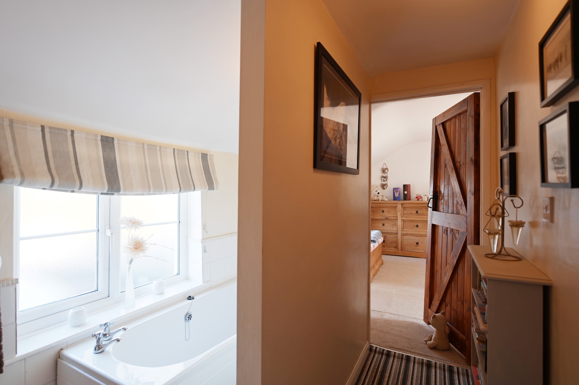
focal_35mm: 18
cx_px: 290
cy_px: 192
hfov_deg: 90.0
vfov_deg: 67.3
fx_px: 289
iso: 320
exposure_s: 1/50
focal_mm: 18
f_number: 3.5
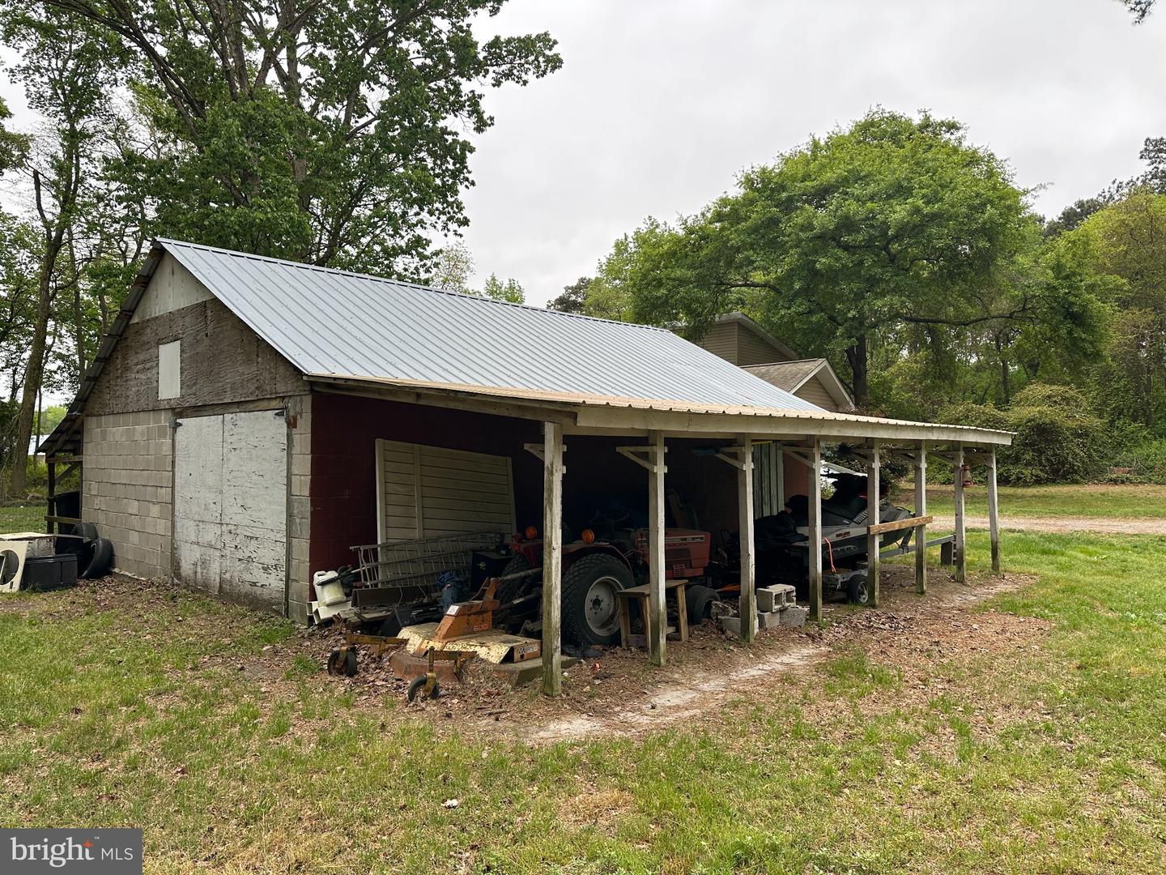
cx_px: 583
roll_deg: +0.6
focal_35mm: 24
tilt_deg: +3.1
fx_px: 808
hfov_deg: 71.6
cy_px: 438
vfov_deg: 56.8
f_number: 1.78
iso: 80
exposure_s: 1/634
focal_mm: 6.86
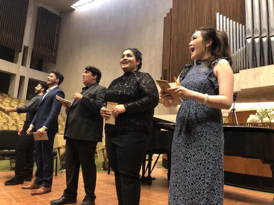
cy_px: 102
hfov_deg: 63.4
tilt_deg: +11.4
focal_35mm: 28
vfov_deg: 49.7
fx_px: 222
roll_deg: -2.6
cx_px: 137
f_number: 1.8
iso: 400
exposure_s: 1/60
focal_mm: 3.99
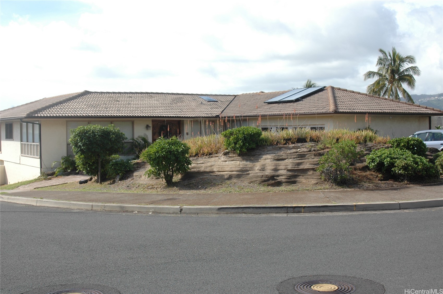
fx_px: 516
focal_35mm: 42
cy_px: 147
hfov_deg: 46.4
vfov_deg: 31.8
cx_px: 222
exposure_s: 1/320
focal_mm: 28
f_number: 10
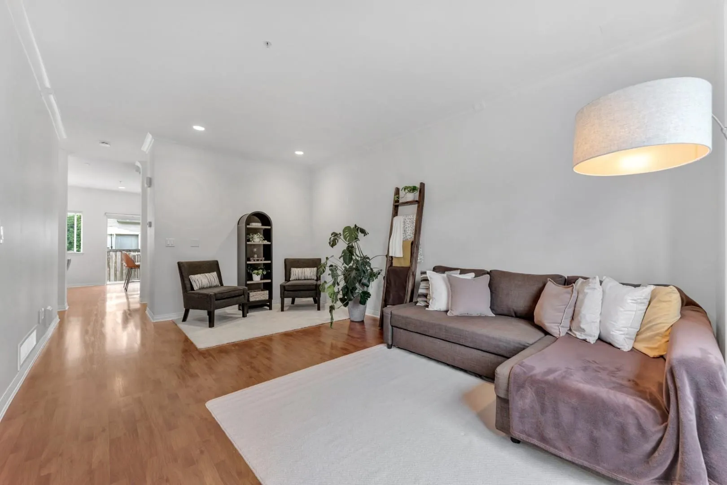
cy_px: 242
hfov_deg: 104.3
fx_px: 283
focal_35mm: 14
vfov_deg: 81.2
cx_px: 364
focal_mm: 14
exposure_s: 1/10
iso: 400
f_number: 8
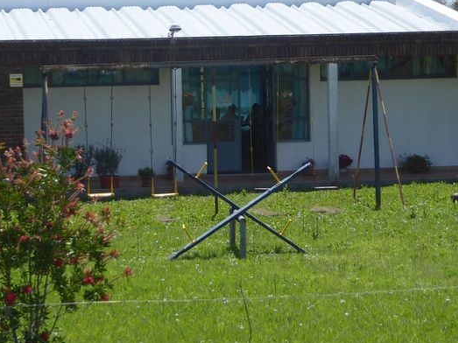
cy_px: 128
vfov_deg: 8.3
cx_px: 207
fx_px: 2368
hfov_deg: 11.0
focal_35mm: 179
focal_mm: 19
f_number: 5.1
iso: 80
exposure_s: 1/320
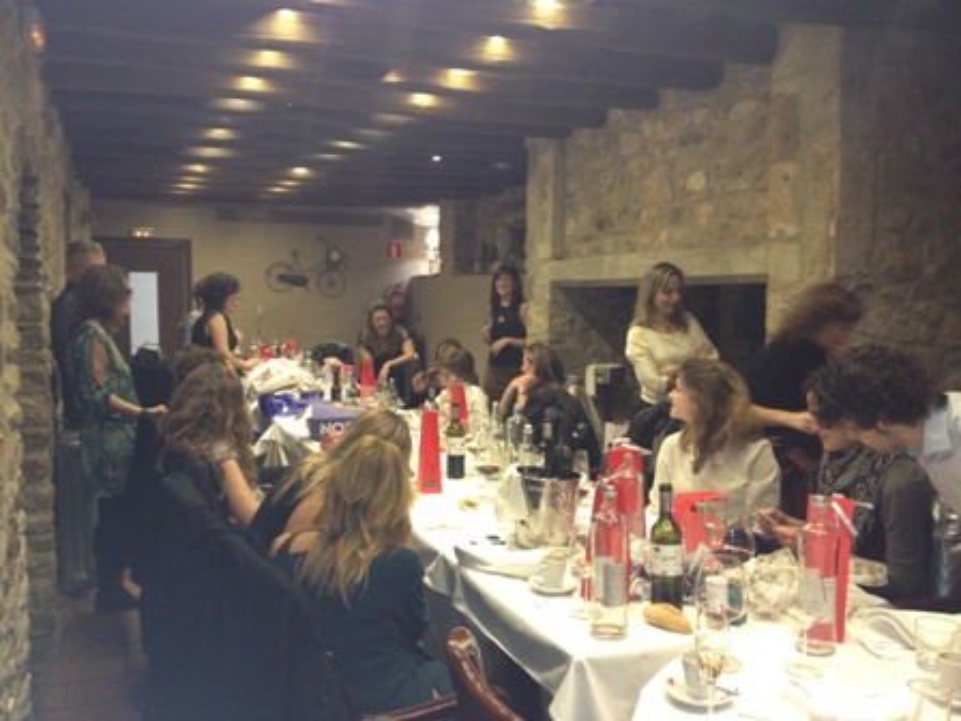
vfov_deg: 40.7
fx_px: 972
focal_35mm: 35
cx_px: 480
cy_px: 360
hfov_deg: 52.6
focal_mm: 4.28
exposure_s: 1/20
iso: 200
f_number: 2.4
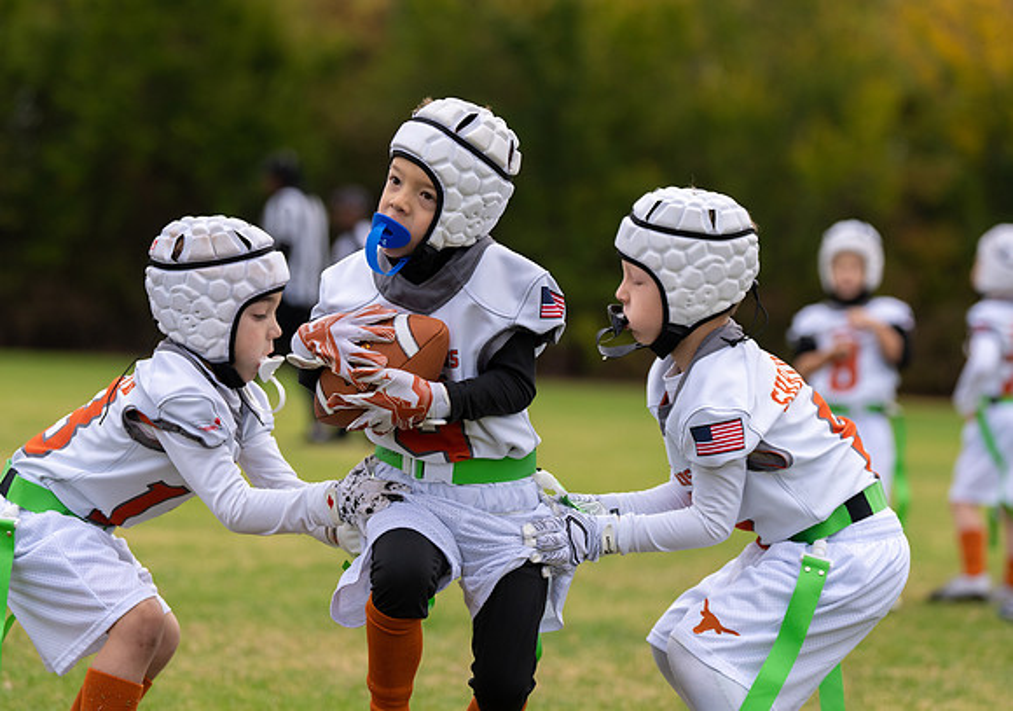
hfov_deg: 13.9
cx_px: 501
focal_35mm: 145
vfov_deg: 9.8
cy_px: 262
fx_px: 4155
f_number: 2.8
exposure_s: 1/1250
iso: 400
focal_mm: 111
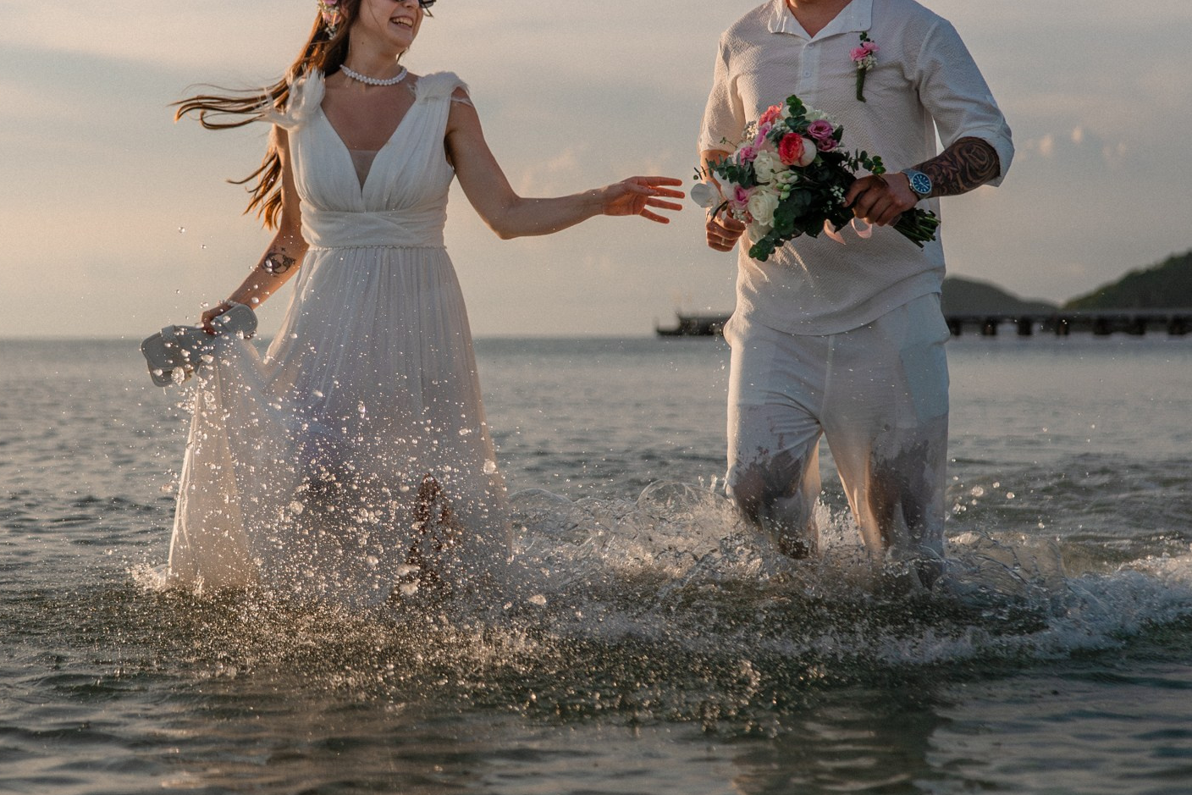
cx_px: 309
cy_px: 188
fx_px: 2781
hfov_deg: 24.0
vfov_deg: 16.2
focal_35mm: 84
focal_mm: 50
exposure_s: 1/8000
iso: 640
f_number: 2.8
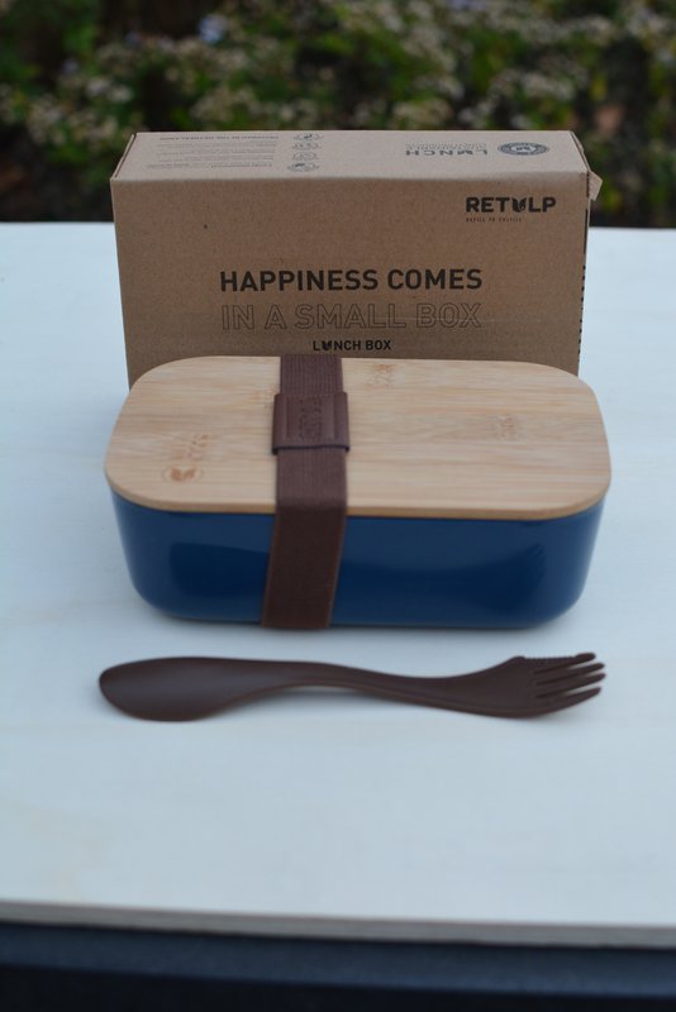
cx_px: 338
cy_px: 506
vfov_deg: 37.8
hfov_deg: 25.8
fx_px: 1477
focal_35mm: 52
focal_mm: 35
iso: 720
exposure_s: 1/60
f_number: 4
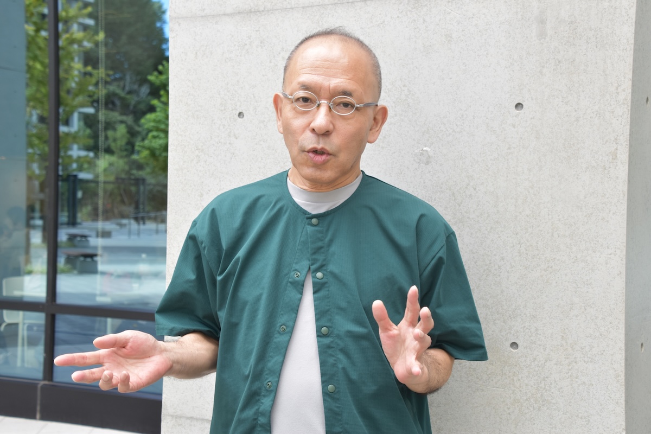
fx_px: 949
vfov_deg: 25.8
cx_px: 326
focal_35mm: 52
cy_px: 217
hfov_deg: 37.9
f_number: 6.3
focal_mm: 35
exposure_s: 1/160
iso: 400
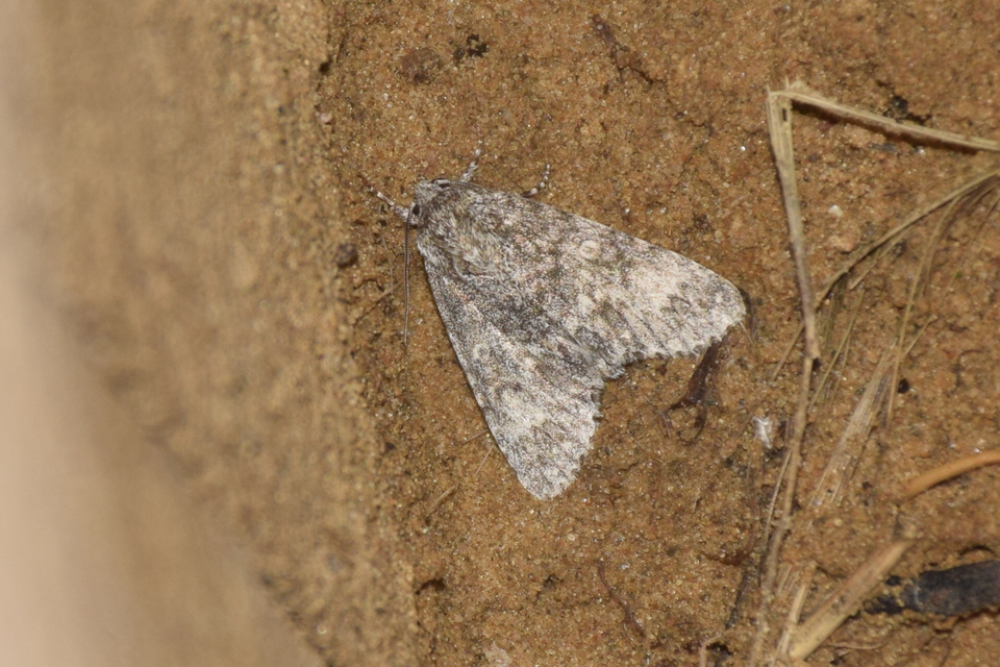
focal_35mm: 210
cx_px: 500
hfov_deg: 9.8
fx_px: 5833
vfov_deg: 6.5
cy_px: 334
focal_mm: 140
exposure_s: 1/60
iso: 320
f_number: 7.1
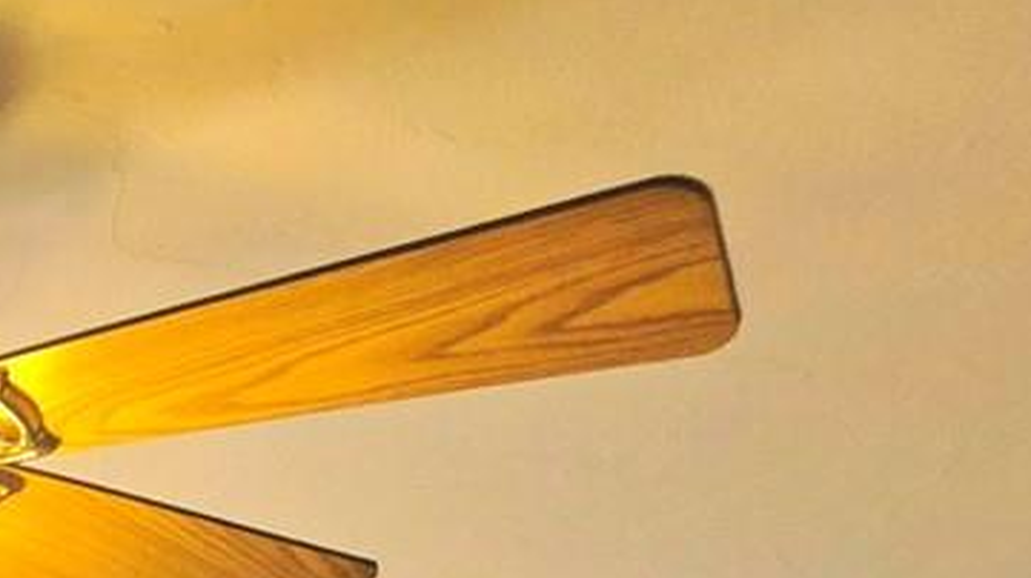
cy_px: 1522
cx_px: -828
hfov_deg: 21.5
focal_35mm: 63
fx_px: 1721
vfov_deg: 12.7
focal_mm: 2.2
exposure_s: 1/455
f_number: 1.9
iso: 40
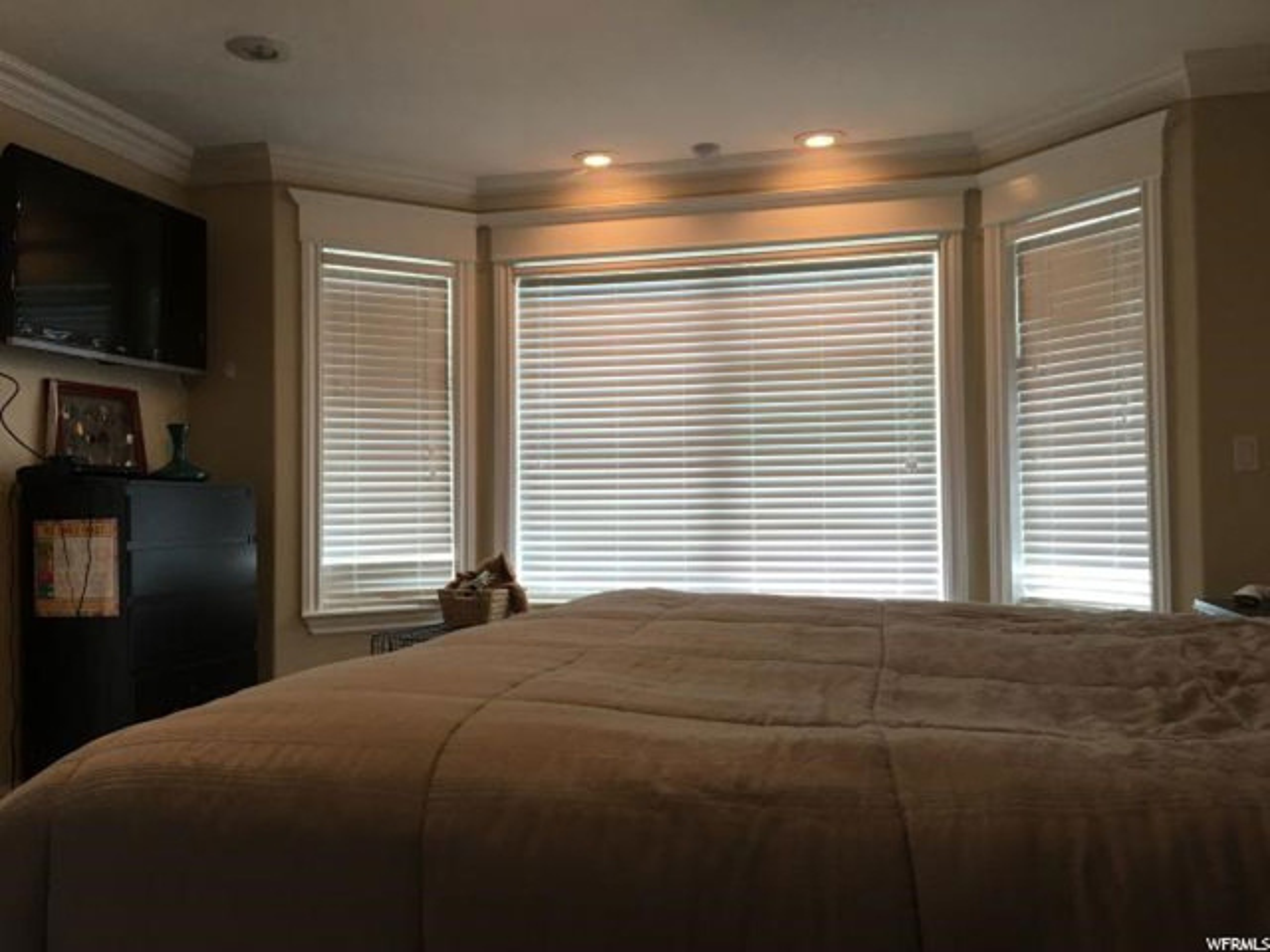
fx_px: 1064
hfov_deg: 61.7
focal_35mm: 29
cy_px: 476
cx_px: 635
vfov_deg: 48.2
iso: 25
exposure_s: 1/40
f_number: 2.2
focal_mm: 4.15
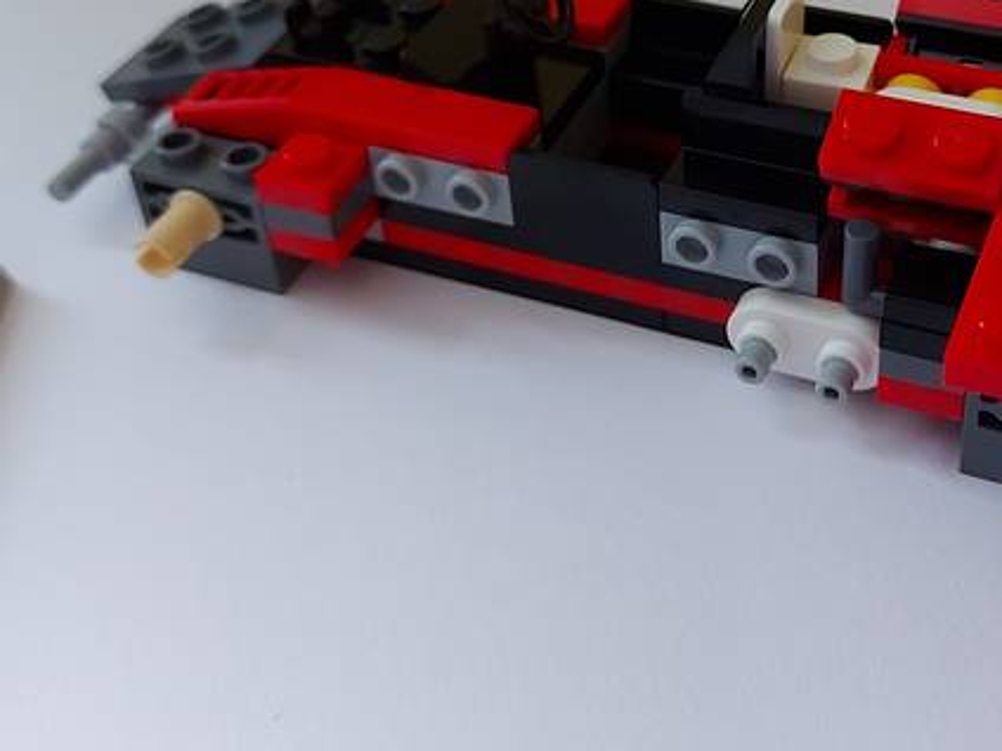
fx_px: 1476
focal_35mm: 51
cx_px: 685
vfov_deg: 28.0
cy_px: 150
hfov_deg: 37.0
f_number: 1.8
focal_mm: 5.23
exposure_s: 1/33
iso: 250
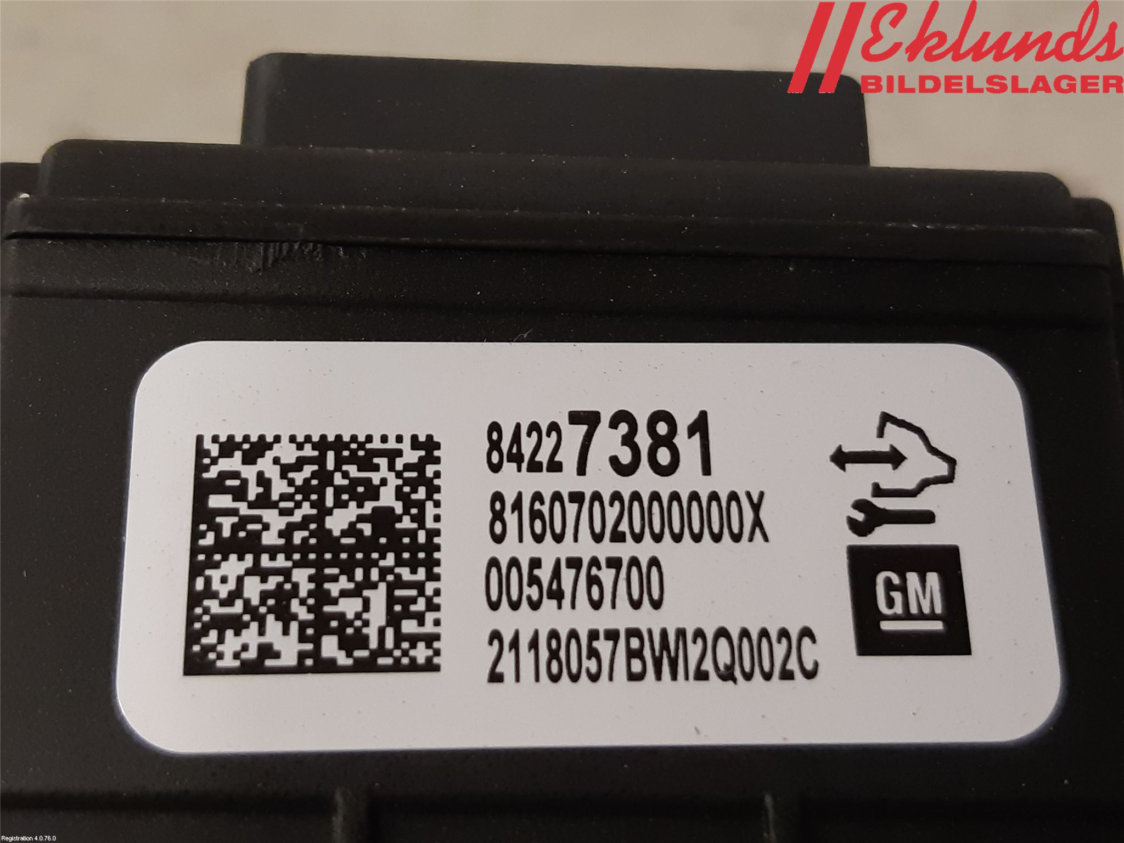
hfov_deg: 67.3
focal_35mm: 26
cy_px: 422
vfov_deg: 53.1
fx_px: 844
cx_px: 562
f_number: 1.7
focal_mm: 3.93
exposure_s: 1/50
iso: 160
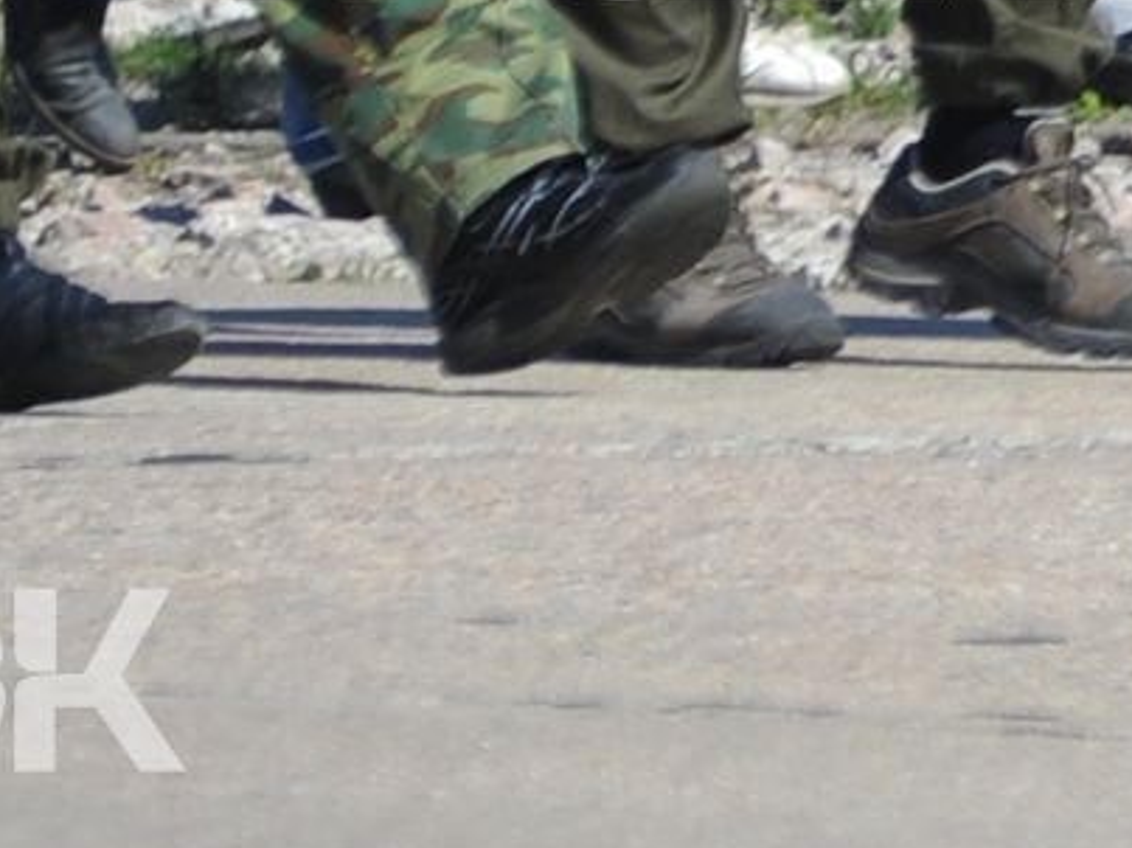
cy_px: -1968
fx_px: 50640
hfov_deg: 1.3
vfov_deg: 1.0
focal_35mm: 1549
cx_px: 2756
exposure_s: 1/640
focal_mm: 200
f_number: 5.6
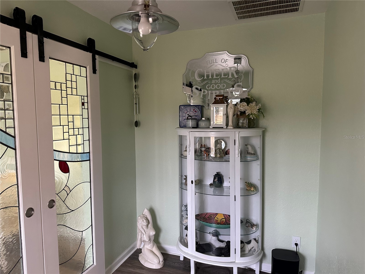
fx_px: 253
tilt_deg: -4.9
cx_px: 182
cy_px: 137
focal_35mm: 24
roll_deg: +0.2
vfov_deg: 56.8
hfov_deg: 71.6
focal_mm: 6.86
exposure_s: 1/60
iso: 400
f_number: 1.78
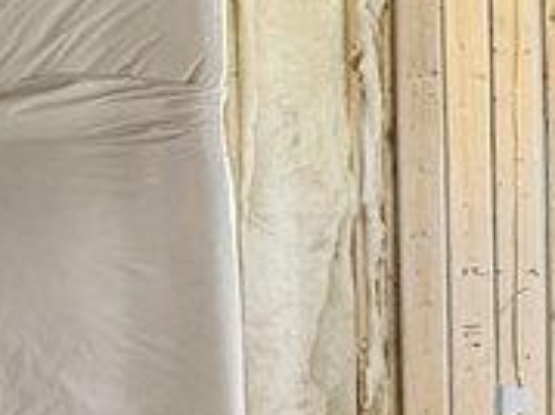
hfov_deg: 9.7
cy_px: 333
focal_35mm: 172
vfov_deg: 8.6
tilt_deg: -5.5
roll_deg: -1.1
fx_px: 2756
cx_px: 1460
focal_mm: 6.76
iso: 320
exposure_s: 1/60
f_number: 1.78
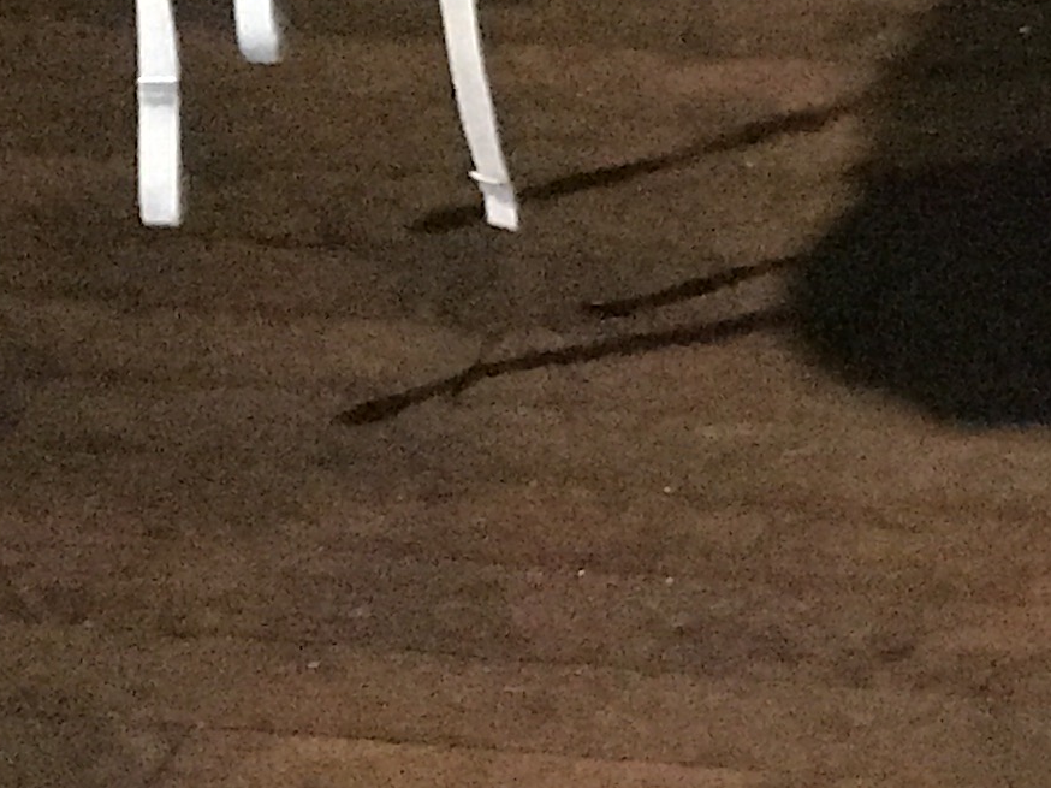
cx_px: 1815
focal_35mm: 263
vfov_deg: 5.6
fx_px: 7983
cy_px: -355
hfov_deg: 7.3
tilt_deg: -28.2
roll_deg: +6.0
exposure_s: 1/60
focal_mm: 6.6
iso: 1000
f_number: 2.8
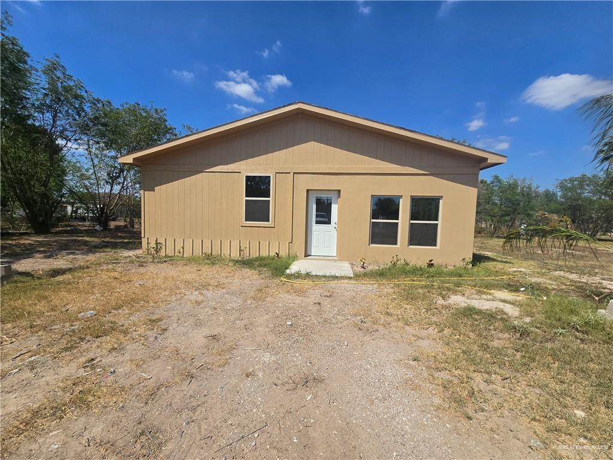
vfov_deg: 89.9
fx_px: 230
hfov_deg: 106.2
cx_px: 306
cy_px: 230
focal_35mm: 13
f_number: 2.2
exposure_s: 1/2913
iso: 50
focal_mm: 2.2
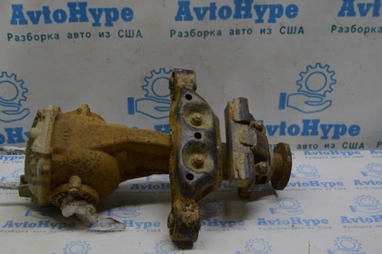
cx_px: 158
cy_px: 134
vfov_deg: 28.0
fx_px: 509
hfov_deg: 41.0
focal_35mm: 48
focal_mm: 24
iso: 400
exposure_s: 1/100
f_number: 5
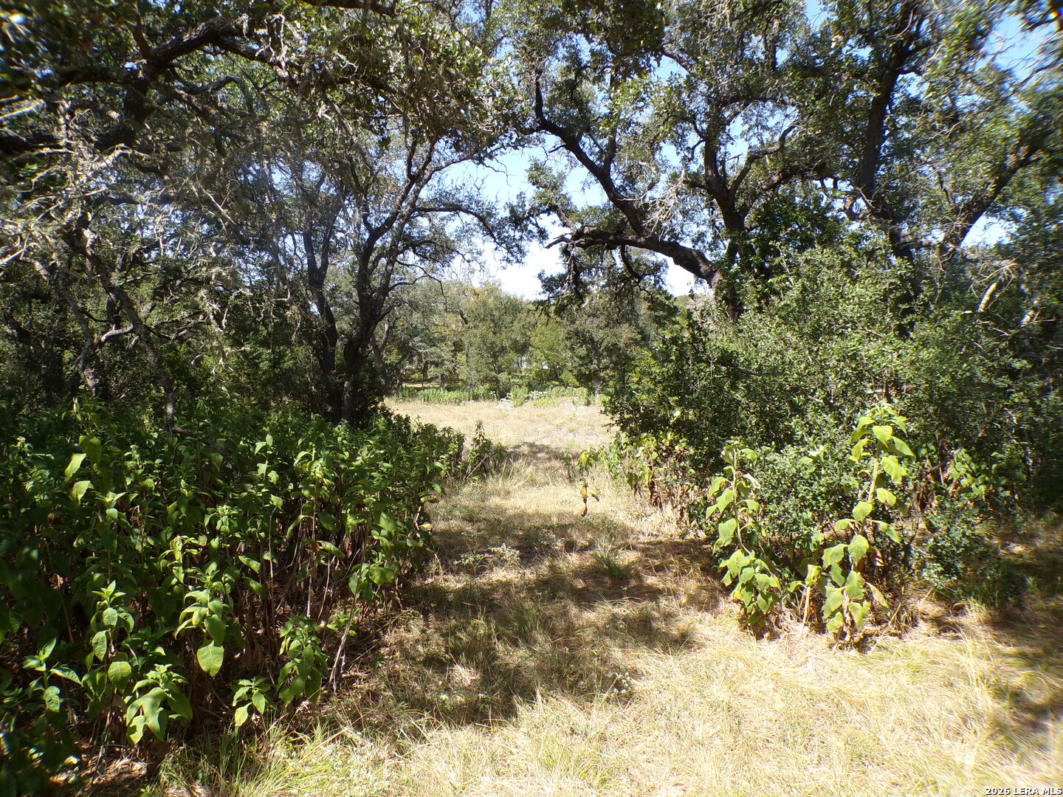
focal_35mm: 24
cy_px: 398
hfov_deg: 71.6
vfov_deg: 56.8
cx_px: 532
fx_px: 737
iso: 100
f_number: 4.4
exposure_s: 1/210
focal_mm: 4.3
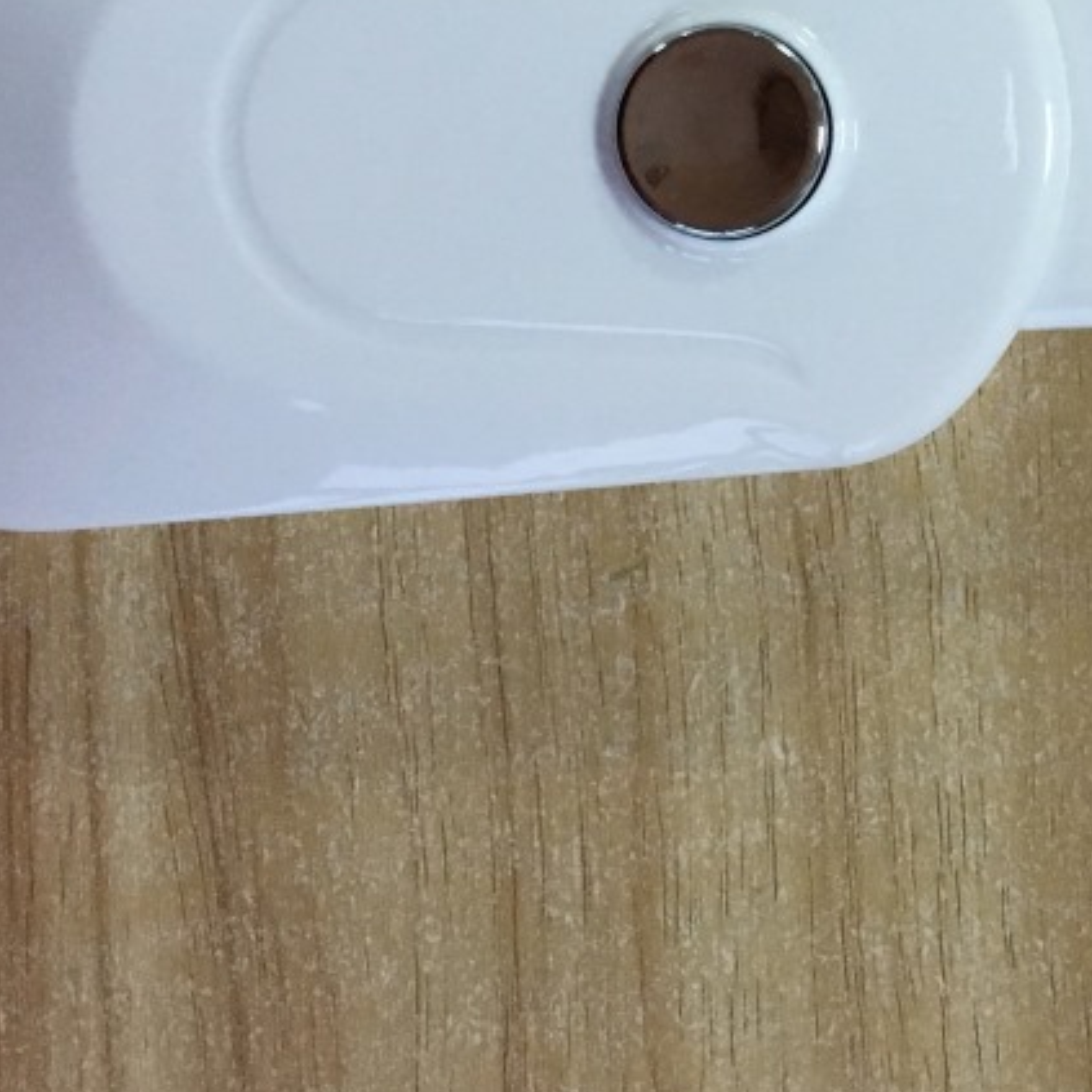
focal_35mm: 62
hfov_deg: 27.0
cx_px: 935
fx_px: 2213
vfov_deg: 27.0
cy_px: 176
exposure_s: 1/25
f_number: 2.2
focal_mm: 4.15
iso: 200
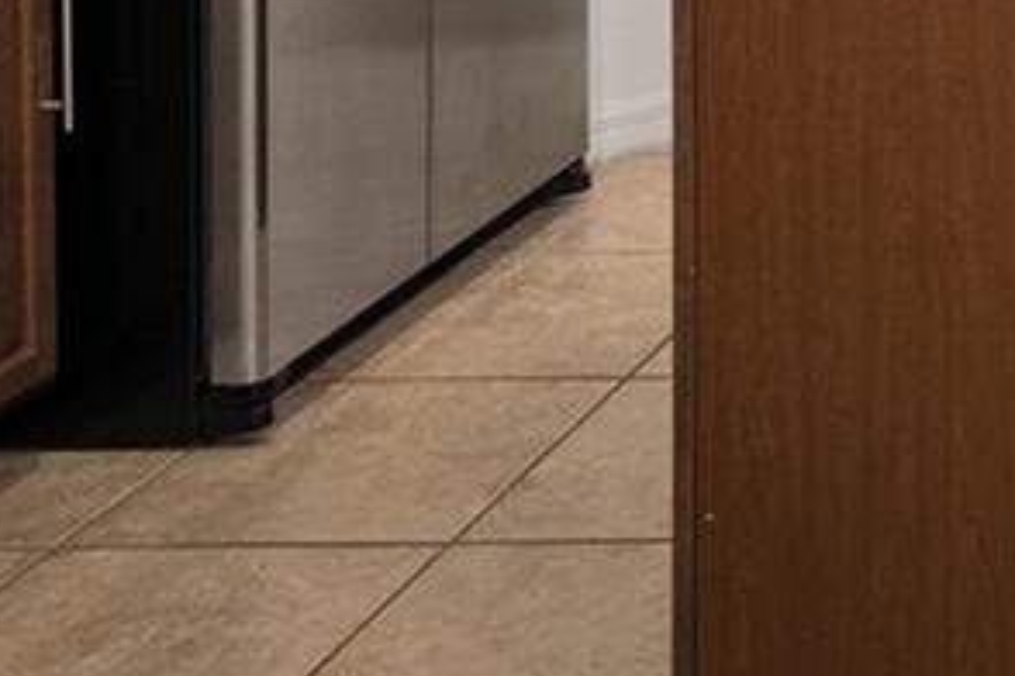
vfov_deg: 13.6
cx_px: 1712
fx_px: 2453
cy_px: -631
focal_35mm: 87
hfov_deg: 19.0
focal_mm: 16
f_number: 8
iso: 500
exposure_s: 1/6
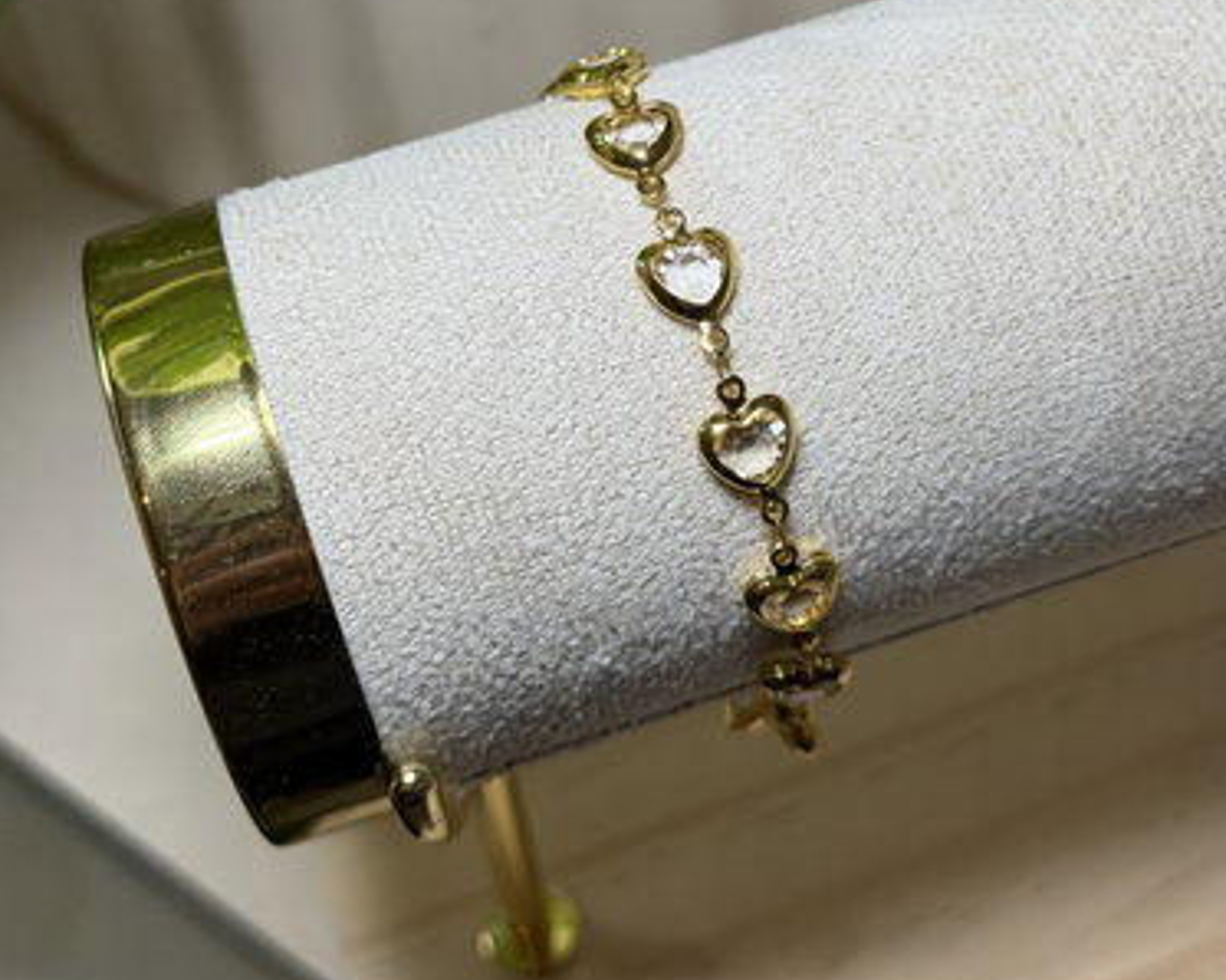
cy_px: 248
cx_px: 595
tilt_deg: -48.8
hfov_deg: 28.3
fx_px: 2430
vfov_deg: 22.6
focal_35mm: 67
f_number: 1.78
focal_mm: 6.76
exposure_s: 1/162
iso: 50
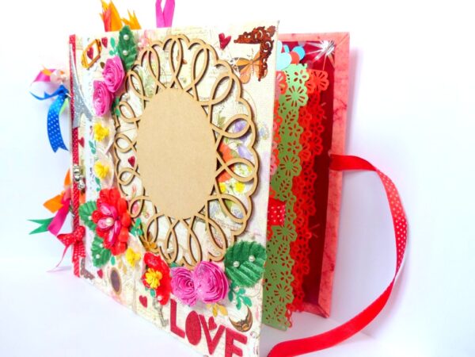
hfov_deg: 54.0
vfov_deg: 41.8
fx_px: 467
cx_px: 238
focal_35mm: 34
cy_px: 178
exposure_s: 1/80
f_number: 2.8
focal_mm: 6.2
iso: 100
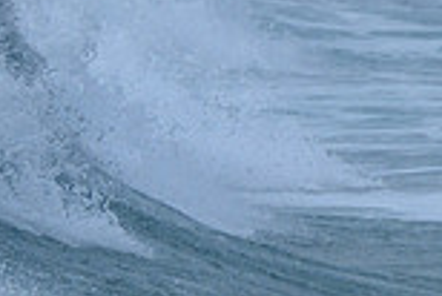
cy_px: 285
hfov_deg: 1.0
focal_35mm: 2066
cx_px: -383
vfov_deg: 0.7
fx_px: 25389
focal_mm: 400
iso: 500
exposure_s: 1/2000
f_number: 9
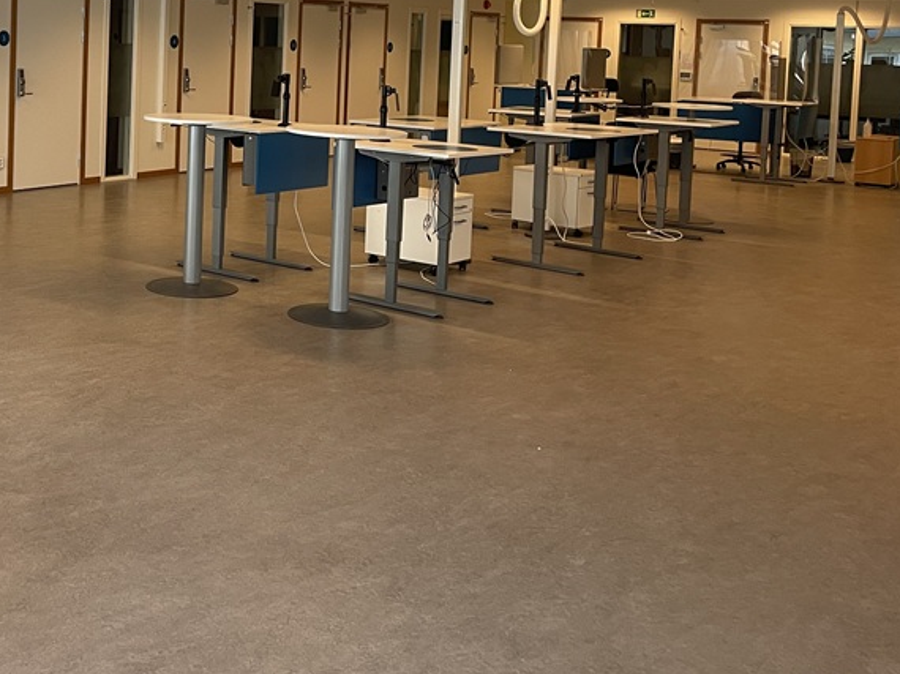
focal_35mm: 46
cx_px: 164
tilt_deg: -3.0
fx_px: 1195
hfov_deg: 39.4
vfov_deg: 30.4
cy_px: 99
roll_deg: -1.6
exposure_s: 1/50
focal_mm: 4.2
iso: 64
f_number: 1.6
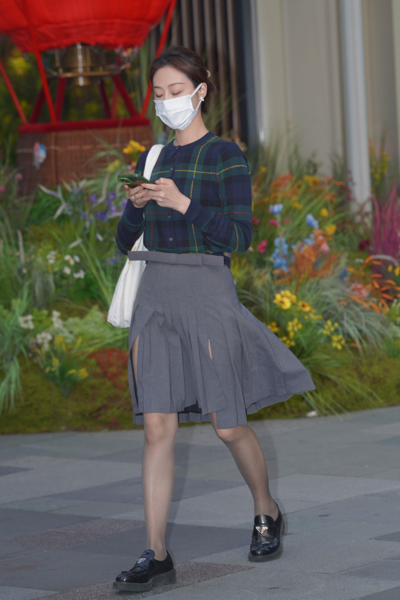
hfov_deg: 9.4
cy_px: 282
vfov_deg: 14.1
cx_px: 209
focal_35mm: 146
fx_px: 2433
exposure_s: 1/200
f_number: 4.5
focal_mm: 135
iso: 250
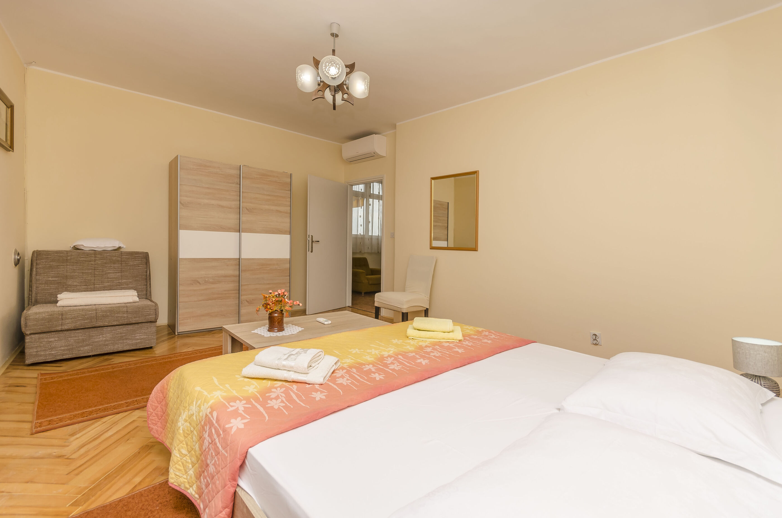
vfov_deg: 77.1
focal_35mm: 15
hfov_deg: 100.5
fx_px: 325
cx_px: 391
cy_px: 259
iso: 100
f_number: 8
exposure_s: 1/100
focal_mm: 10
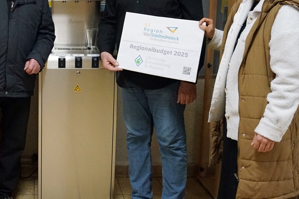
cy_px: 62
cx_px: 39
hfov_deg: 31.1
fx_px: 515
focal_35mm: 62
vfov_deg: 21.8
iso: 3200
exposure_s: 1/200
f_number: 4
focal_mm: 22
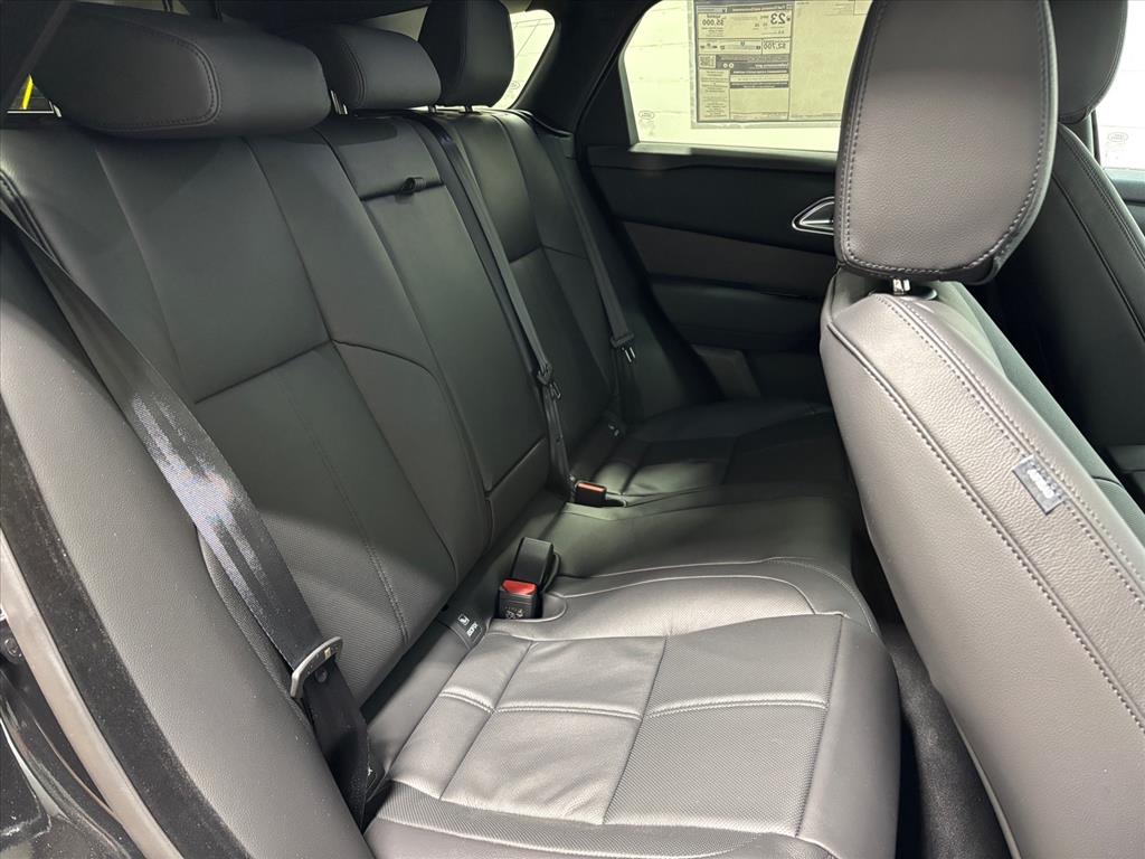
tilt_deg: -21.4
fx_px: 860
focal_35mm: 26
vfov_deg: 53.1
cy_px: 430
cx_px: 572
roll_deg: -0.6
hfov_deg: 67.3
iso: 500
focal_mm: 5.96
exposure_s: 1/60
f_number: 1.6
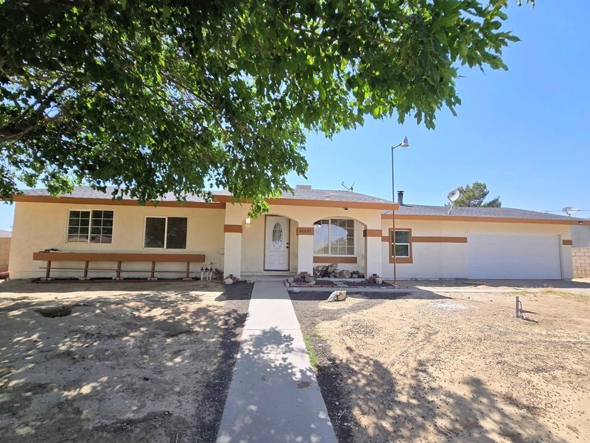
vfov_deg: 85.6
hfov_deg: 102.1
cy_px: 235
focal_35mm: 14
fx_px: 239
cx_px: 296
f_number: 2.2
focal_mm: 2.2
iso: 50
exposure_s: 1/1521
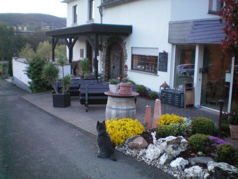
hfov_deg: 49.0
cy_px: 90
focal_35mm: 38
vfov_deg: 37.7
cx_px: 119
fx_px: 261
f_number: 3.1
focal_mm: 6.3
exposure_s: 1/40
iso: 200
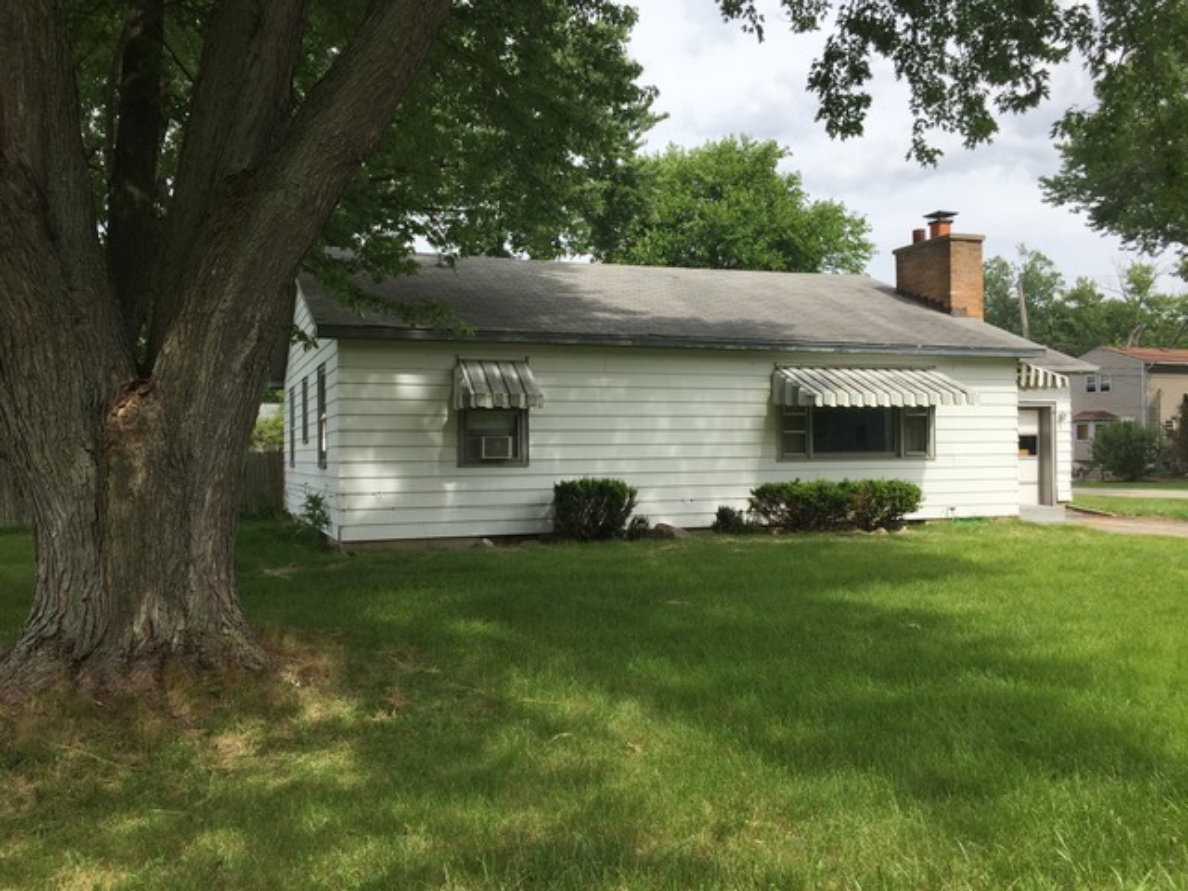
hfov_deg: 61.7
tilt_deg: -0.5
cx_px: 594
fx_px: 995
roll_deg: +0.0
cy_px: 446
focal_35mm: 29
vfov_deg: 48.2
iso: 32
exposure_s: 1/1276
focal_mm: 4.15
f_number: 2.2
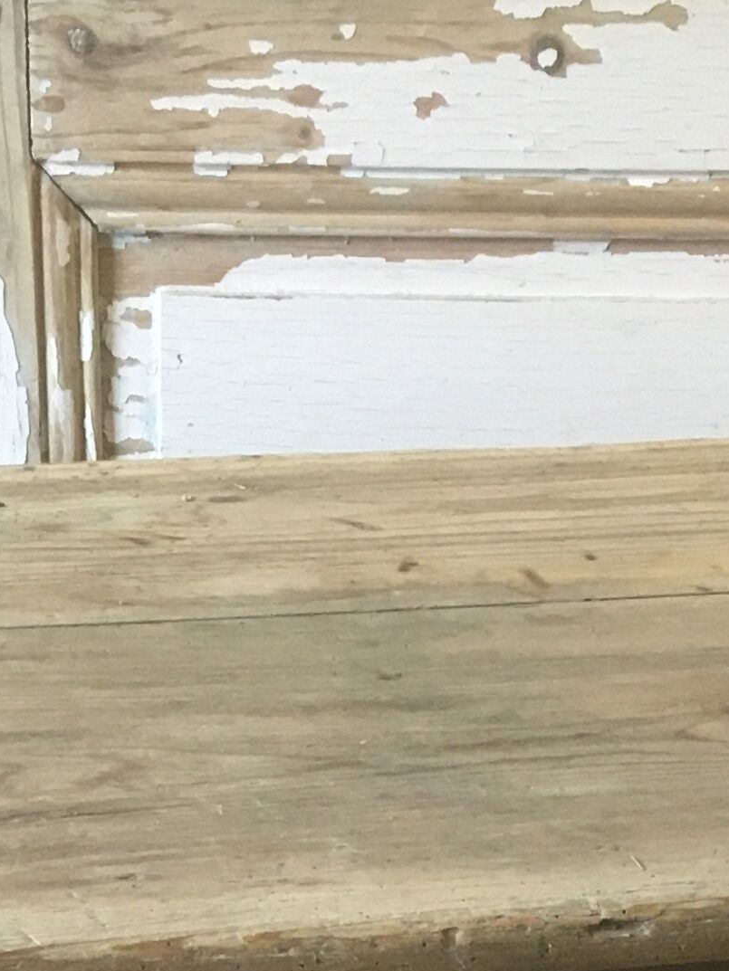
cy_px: 1636
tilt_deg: -32.5
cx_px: 394
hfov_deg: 13.6
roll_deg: -1.8
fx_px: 3060
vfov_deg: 15.9
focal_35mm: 109
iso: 160
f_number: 2.2
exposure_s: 1/33
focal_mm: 4.15
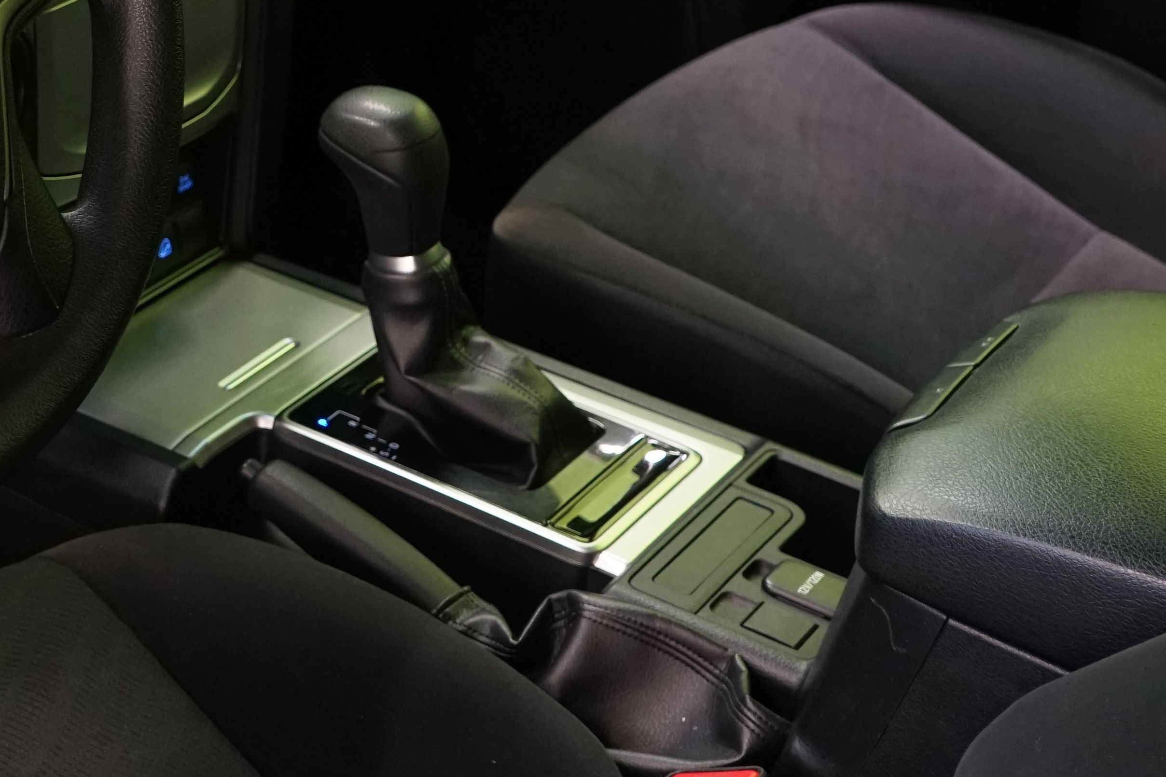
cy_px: 195
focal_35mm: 77
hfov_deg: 25.4
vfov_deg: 17.6
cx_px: 84
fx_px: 2493
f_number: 5
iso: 2000
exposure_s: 1/25
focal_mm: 31
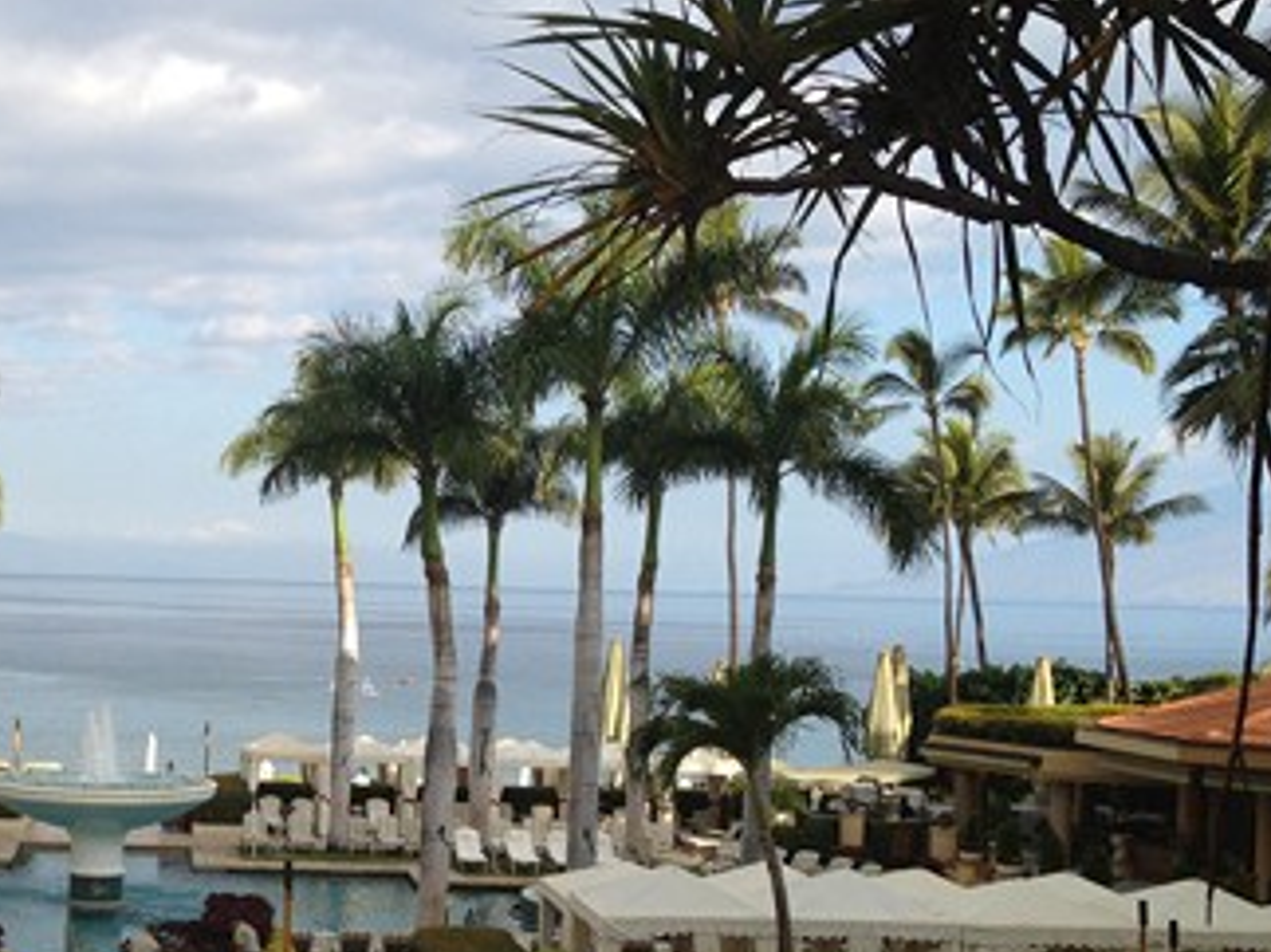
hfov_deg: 29.3
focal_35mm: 64
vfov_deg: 22.8
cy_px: 614
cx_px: 185
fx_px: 2349
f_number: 2.4
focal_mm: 4.28
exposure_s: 1/812
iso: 64
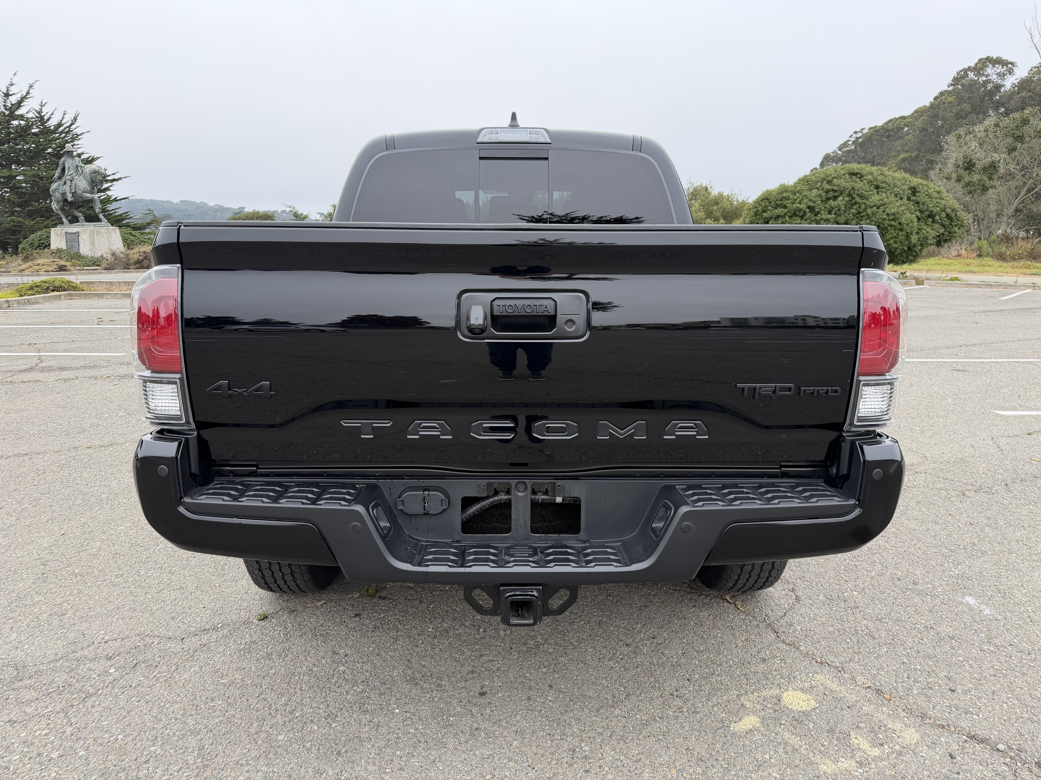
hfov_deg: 71.6
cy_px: 390
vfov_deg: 56.8
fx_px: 722
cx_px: 520
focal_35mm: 24
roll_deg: +1.2
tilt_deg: -13.2
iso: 80
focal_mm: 6.76
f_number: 1.78
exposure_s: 1/175
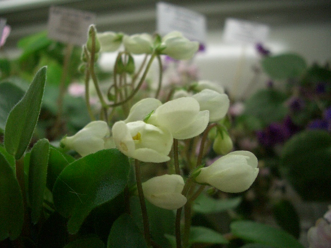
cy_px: 124
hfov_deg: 52.6
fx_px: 335
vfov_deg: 40.7
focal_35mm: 35
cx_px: 166
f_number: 2.6
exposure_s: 1/100
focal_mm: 5.8
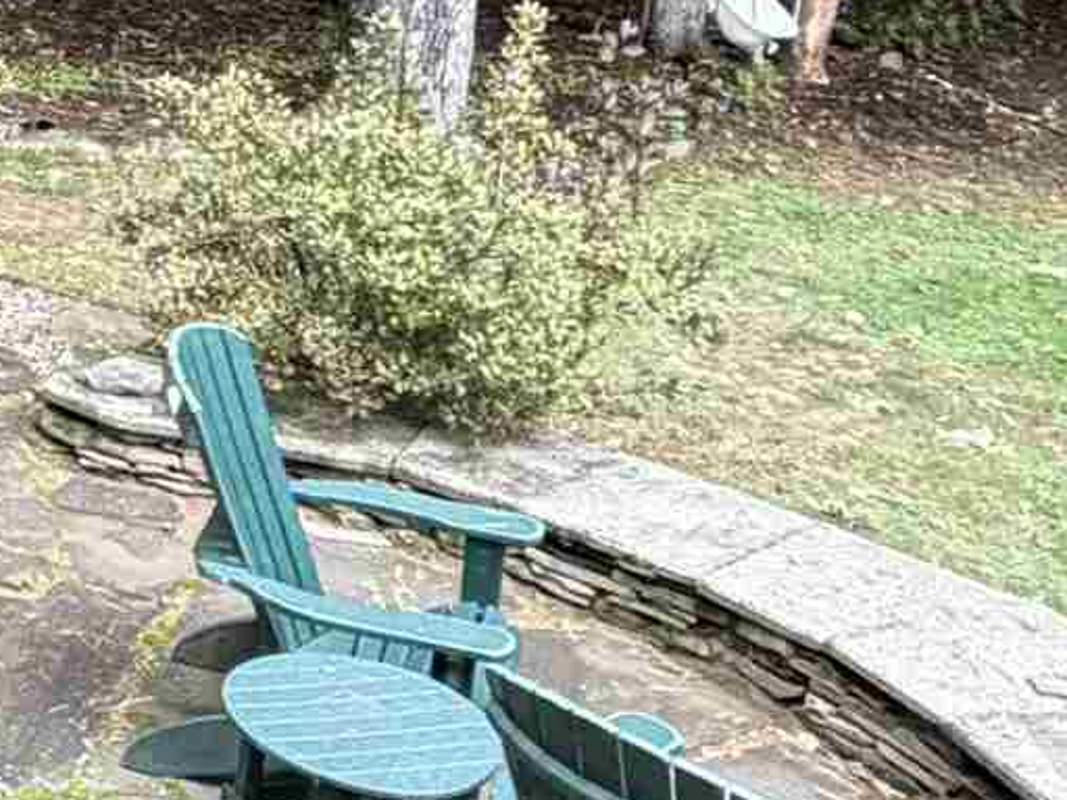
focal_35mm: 84
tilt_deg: -13.7
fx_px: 2589
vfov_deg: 17.1
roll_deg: -0.5
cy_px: -54
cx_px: -581
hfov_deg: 19.8
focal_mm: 2.22
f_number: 2.2
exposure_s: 1/121
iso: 320
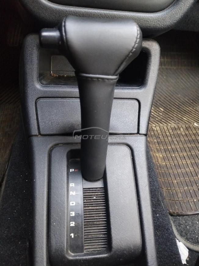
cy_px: 133
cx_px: 100
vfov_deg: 67.3
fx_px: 199
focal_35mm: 26
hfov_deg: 53.1
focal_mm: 4.75
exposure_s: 1/33.3
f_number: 1.8
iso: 847
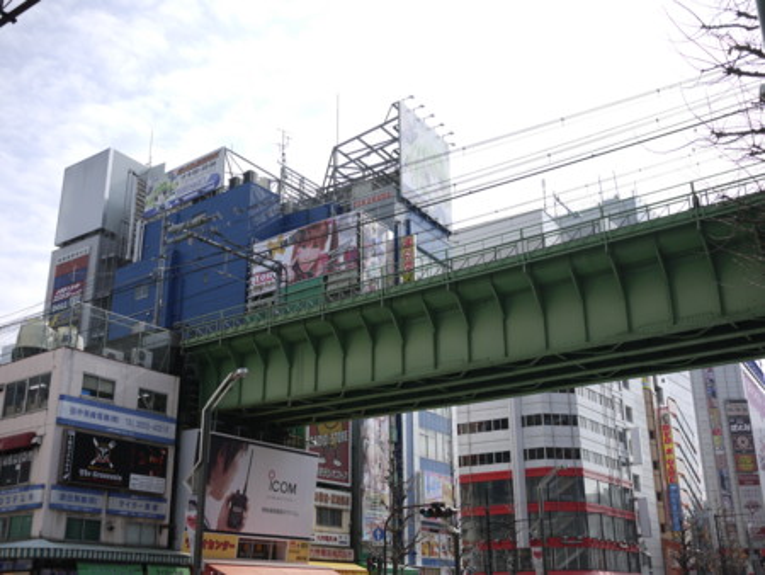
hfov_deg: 46.8
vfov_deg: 36.0
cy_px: 288
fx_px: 884
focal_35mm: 40
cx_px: 382
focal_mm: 20
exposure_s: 1/2000
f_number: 2.8
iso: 100
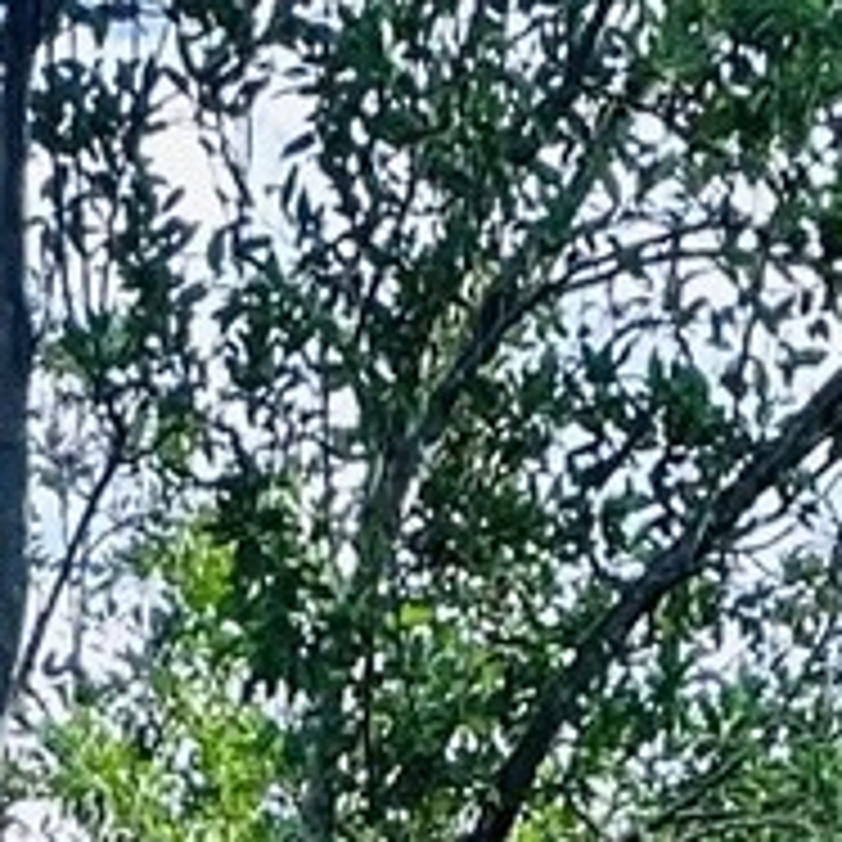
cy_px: 3138
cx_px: 441
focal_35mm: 127
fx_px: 3495
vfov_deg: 8.6
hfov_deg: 13.7
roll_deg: -2.2
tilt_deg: -12.1
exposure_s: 1/259
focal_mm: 2.22
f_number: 2.2
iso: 40
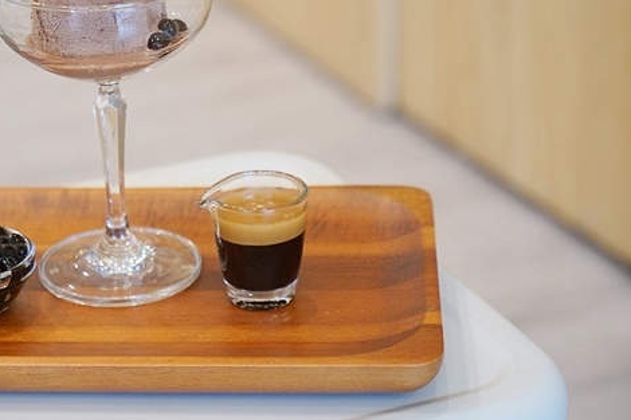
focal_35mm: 109
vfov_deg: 12.5
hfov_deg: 18.6
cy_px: 77
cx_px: 146
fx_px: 1910
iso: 320
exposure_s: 1/60
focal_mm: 64
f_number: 4
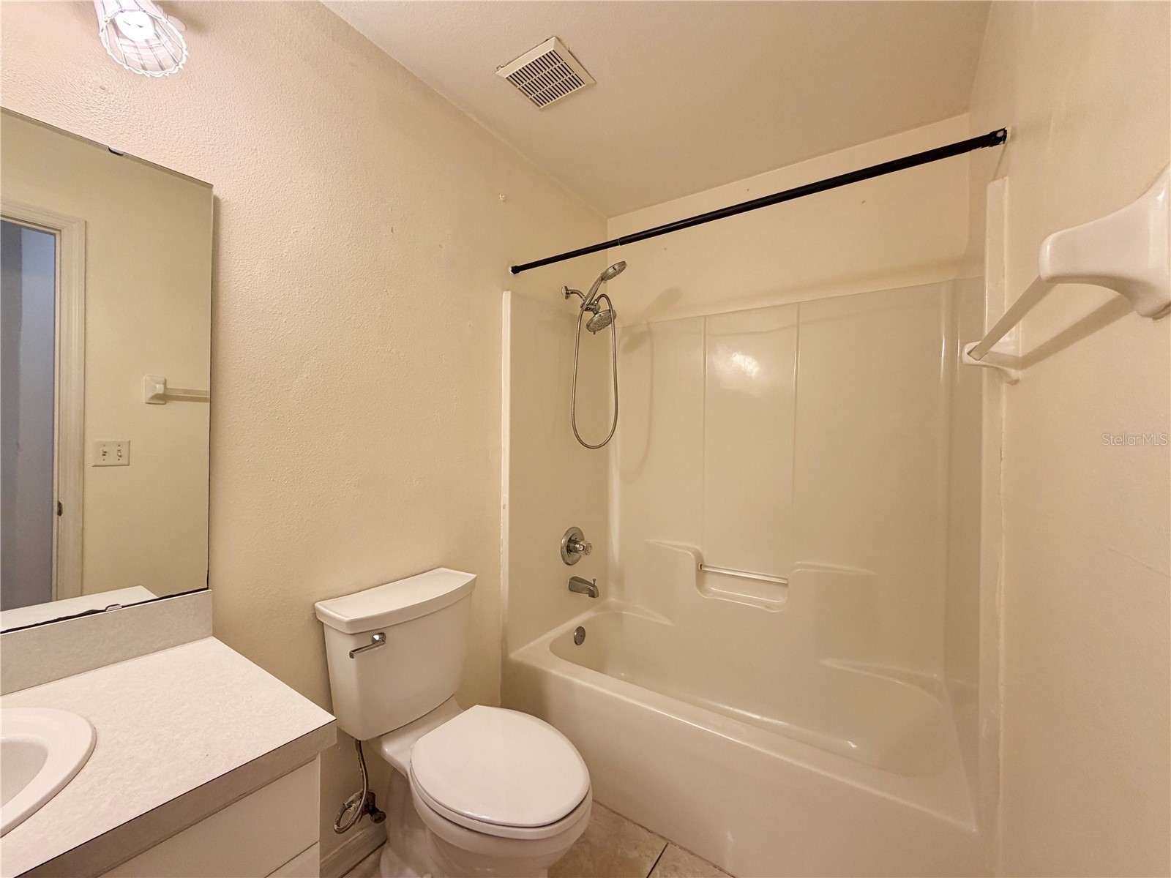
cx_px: 586
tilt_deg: -0.2
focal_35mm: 14
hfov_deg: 102.1
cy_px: 439
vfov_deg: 85.7
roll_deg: -0.2
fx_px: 474
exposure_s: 1/120
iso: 125
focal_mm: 2.22
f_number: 2.2
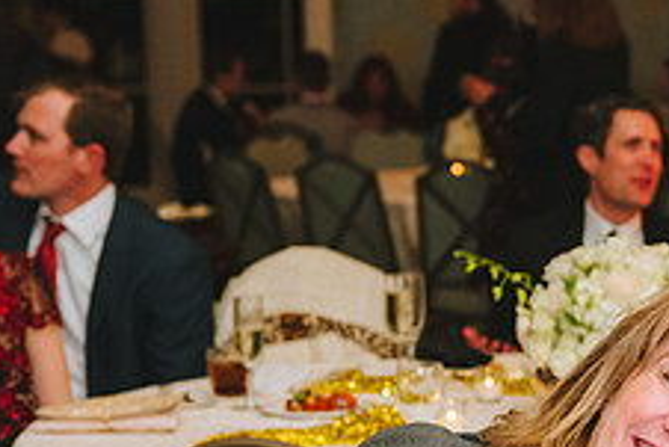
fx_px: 2622
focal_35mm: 141
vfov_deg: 9.7
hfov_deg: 14.1
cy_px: 422
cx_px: 829
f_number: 4
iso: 3200
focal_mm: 55
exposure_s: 1/160
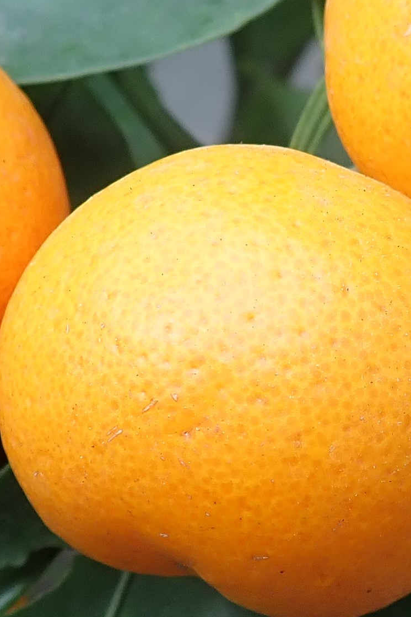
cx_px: 326
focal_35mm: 81
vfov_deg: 24.8
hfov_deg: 16.7
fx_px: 1387
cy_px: 167
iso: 100
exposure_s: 1/200
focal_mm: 4.5
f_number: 2.8
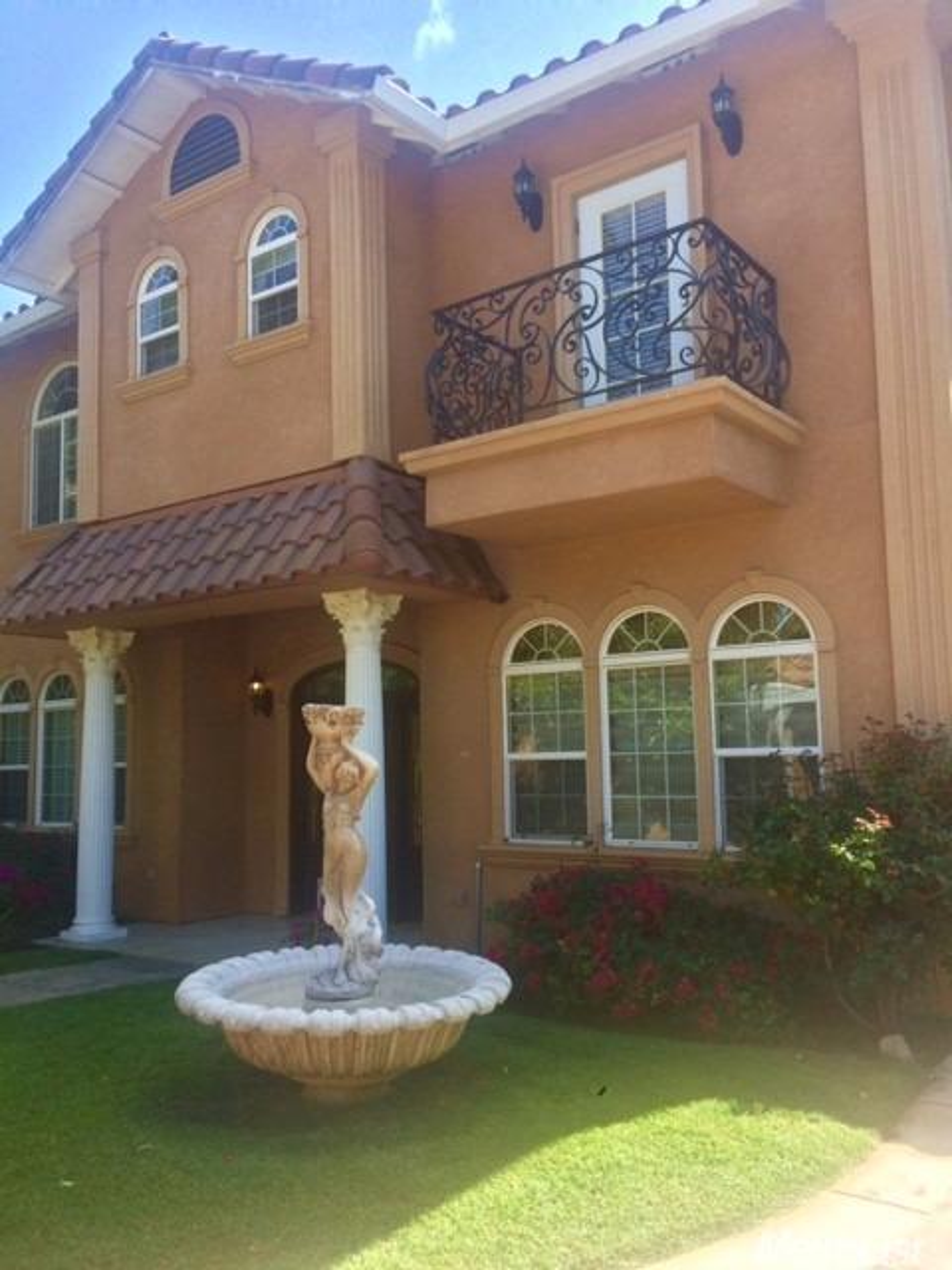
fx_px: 1063
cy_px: 635
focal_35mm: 29
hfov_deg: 48.2
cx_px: 476
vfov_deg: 61.7
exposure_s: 1/402
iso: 32
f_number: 2.2
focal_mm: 4.15
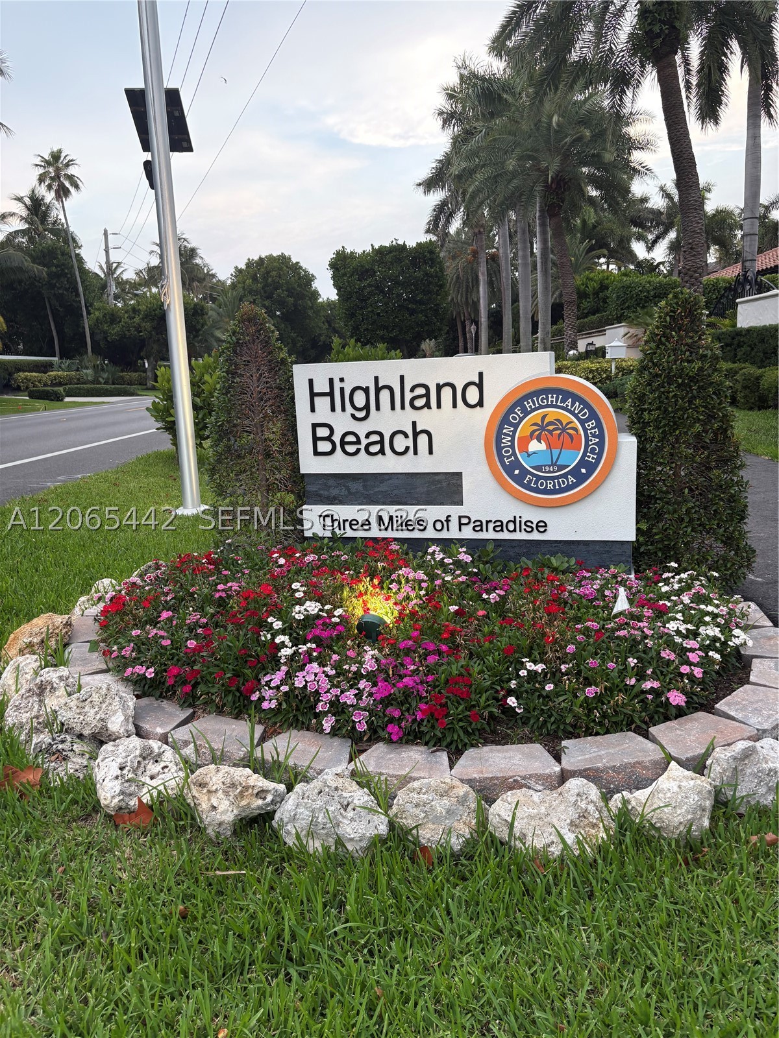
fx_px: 780
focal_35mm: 26
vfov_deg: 67.3
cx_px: 390
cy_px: 519
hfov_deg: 53.1
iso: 100
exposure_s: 1/120
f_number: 1.6
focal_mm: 5.96
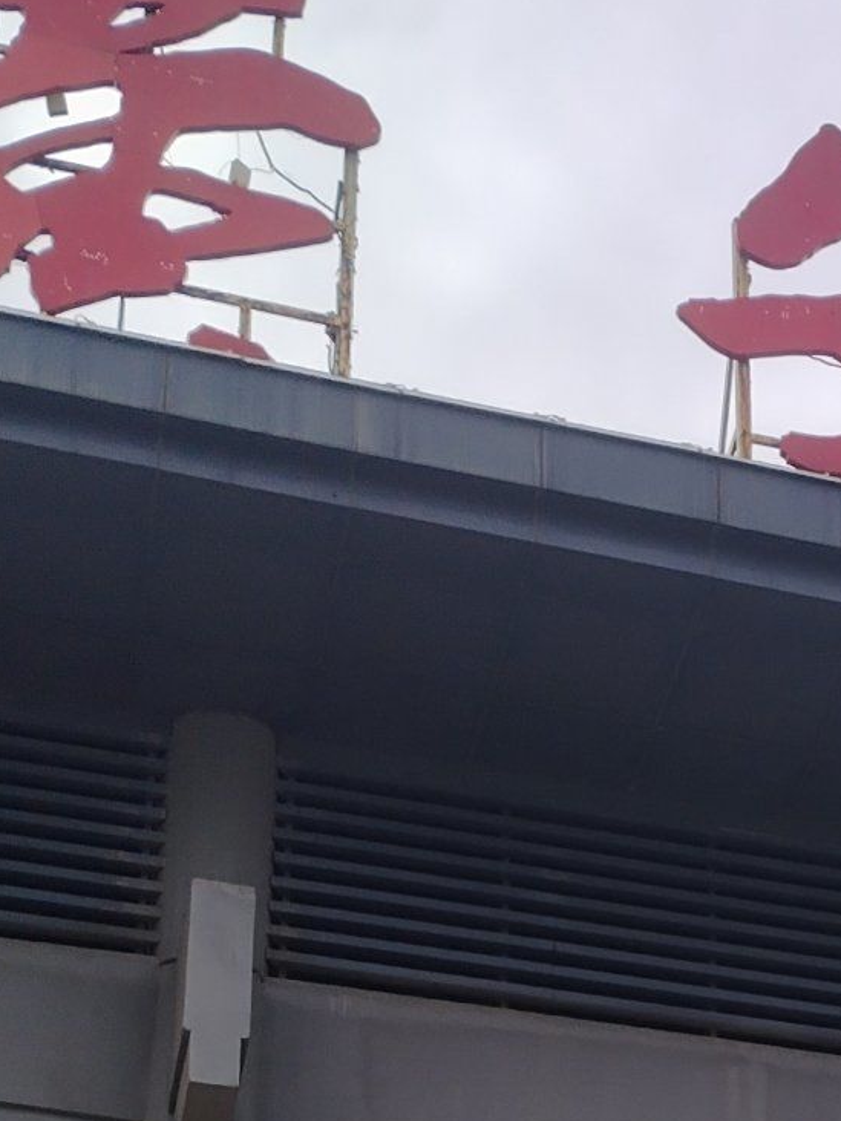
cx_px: 1048
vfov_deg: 18.8
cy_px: 1445
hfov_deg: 14.7
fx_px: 3142
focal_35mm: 97
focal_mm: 4.26
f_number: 1.8
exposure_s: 1/1429
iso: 67
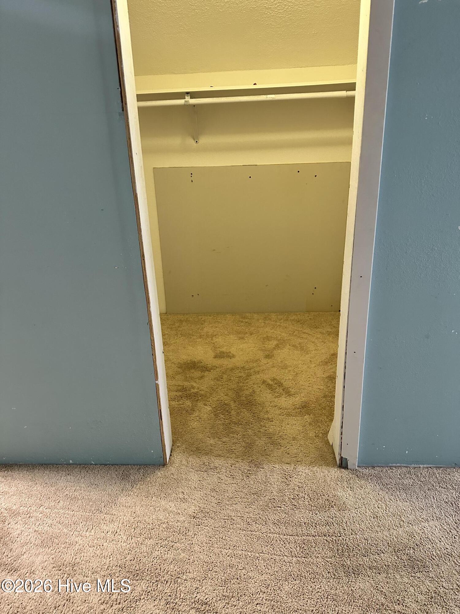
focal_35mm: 24
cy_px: 307
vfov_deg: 71.6
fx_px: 425
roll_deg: +1.1
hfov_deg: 56.8
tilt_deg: -21.2
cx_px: 230
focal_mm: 6.86
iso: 640
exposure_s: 1/60
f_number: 1.78
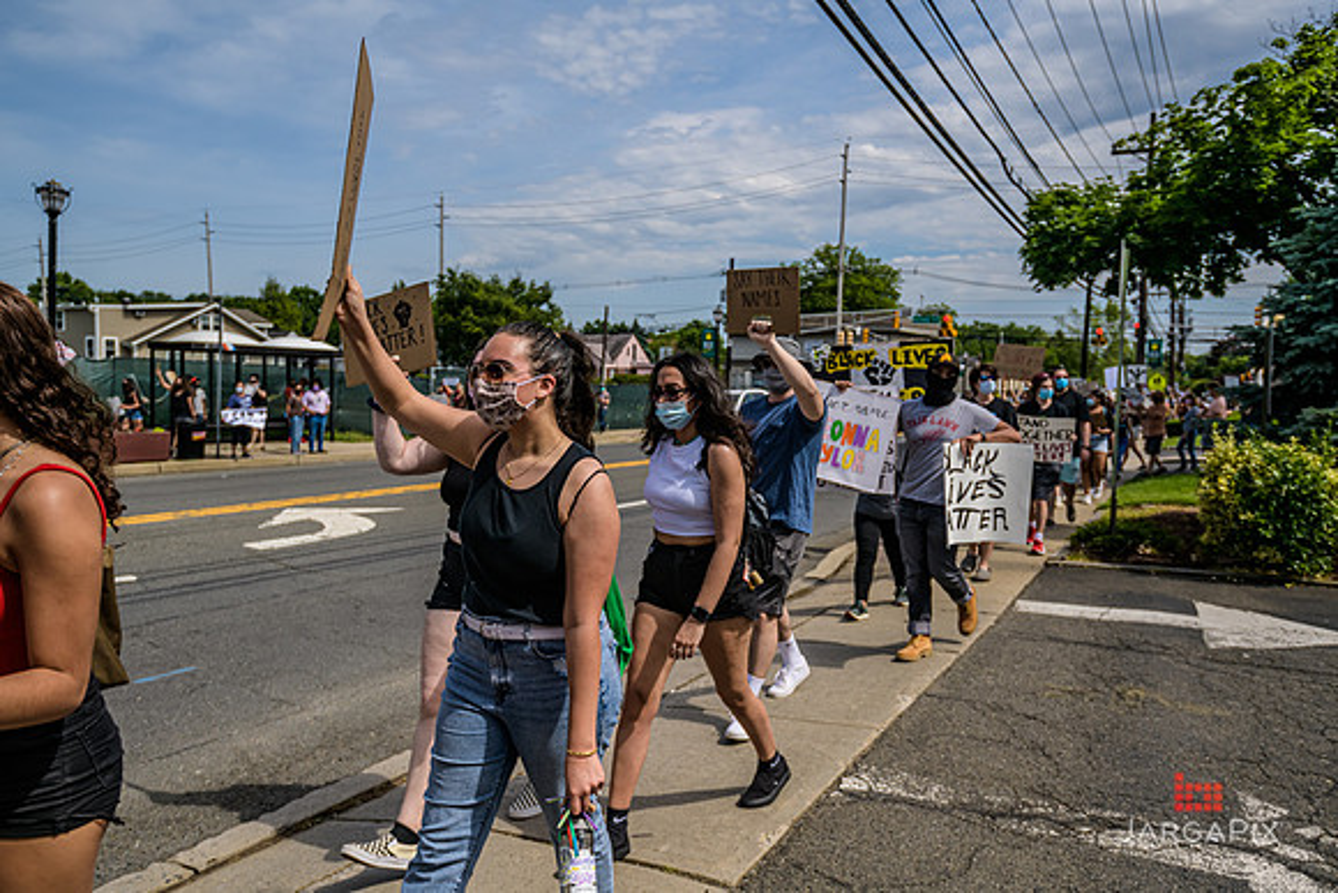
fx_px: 929
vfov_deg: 51.3
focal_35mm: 25
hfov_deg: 71.5
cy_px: 446
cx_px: 669
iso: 200
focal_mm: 25
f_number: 4
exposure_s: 1/4000
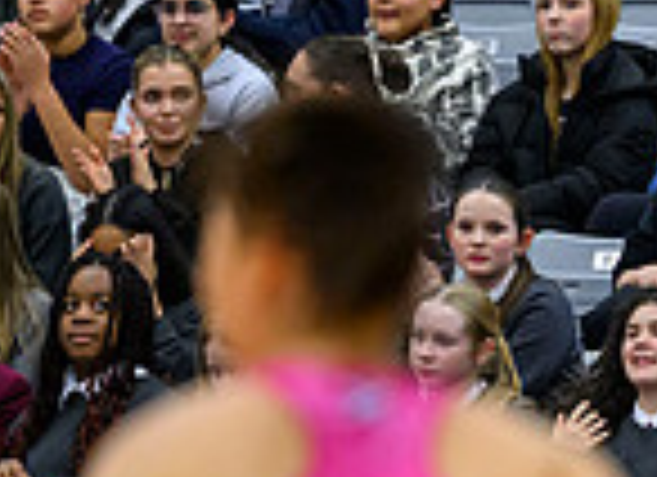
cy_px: 559
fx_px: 16362
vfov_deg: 1.7
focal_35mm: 872
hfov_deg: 2.3
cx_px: 1124
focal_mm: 200
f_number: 2.8
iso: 4000
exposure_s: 1/1000
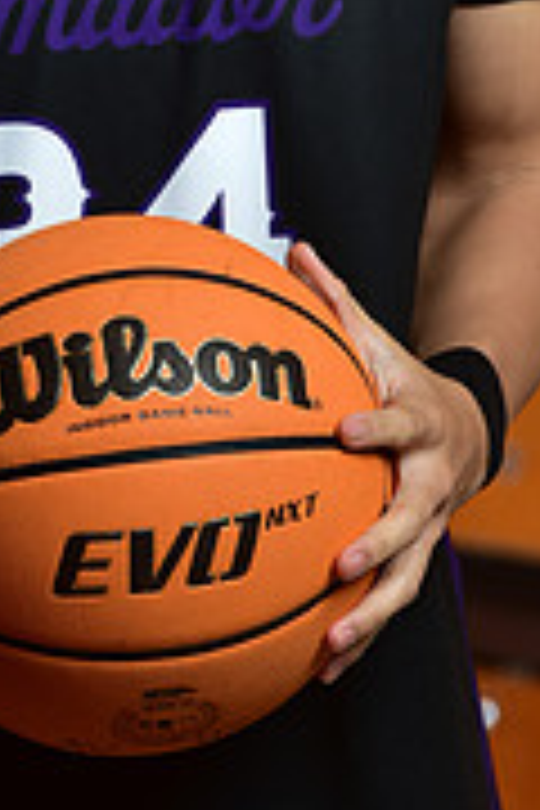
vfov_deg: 3.2
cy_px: -405
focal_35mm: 646
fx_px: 14534
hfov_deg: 2.1
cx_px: 97
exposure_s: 1/250
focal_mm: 200
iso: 250
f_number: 5
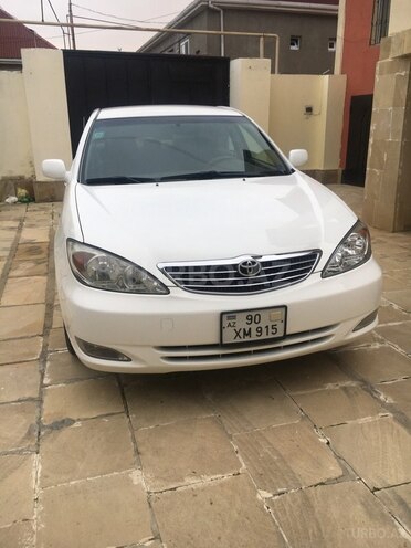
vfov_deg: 61.7
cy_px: 274
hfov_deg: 48.2
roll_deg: +0.0
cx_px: 206
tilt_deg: -16.1
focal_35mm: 29
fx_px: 459
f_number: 2.2
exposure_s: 1/50
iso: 32
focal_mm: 4.15
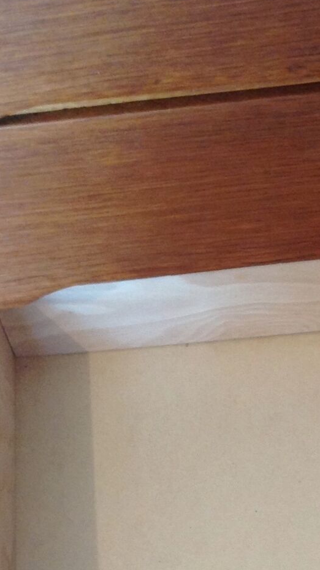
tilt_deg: -60.8
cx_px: 290
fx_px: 1238
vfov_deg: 24.8
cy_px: 556
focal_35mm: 82
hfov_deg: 14.6
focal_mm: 4.28
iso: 125
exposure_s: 1/15
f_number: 2.4
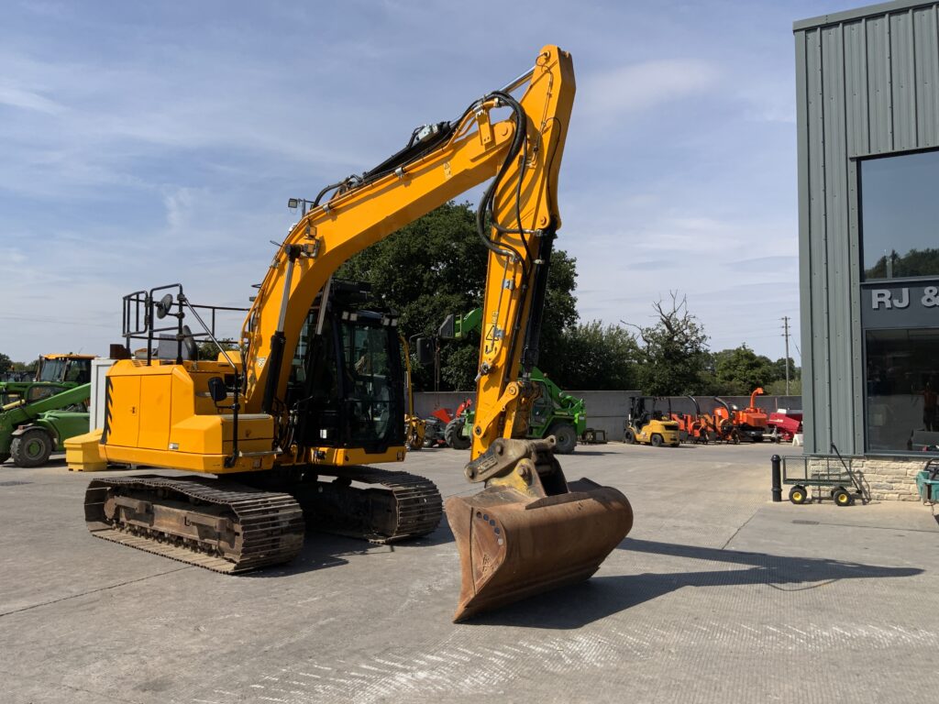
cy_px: 352
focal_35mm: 29
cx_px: 470
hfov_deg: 61.7
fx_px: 787
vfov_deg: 48.2
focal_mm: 3
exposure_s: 1/2427
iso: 20
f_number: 1.8
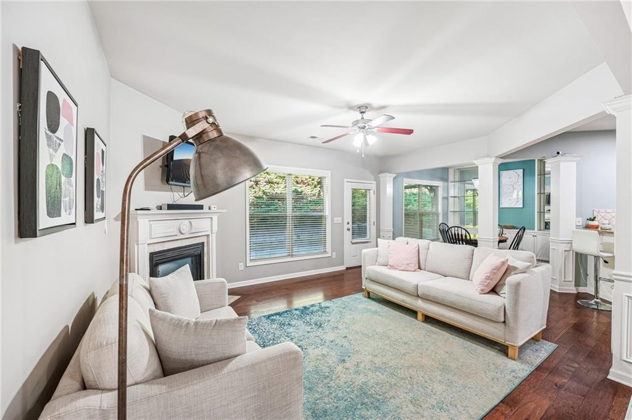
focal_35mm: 14
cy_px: 210
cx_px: 316
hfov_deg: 104.3
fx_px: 246
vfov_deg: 81.1
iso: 320
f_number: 8
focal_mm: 14
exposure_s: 1/5
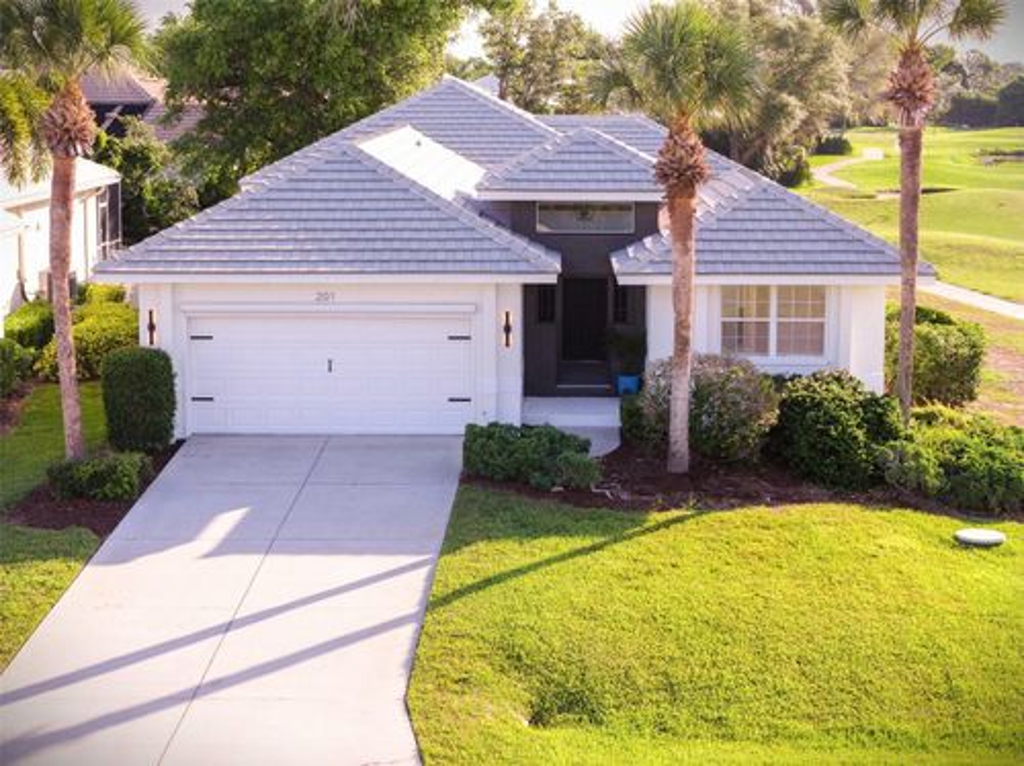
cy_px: 383
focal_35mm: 70
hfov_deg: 27.8
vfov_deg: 21.0
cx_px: 512
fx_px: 2069
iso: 200
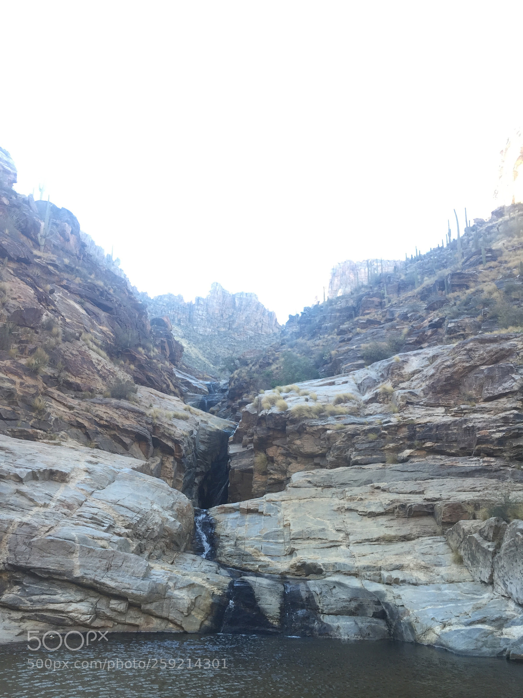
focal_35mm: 29
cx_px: 262
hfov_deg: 48.2
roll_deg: -2.1
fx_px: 584
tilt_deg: +21.3
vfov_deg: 61.7
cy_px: 349
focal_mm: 4.15
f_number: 2.2
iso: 50
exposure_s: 1/120
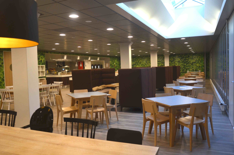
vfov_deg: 43.4
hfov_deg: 62.0
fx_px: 195
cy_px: 78
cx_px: 117
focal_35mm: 30
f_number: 3.2
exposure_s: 1/160
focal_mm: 20
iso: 400
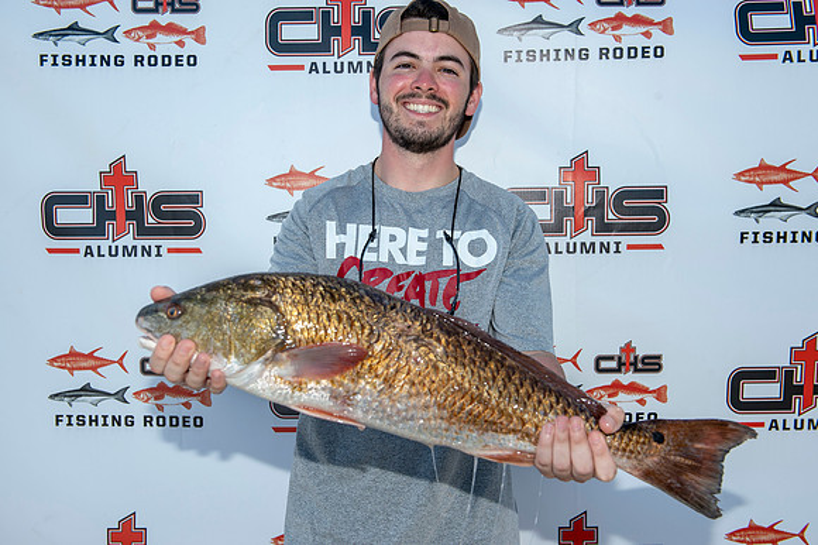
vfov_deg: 33.4
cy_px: 272
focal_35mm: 40
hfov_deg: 48.5
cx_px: 409
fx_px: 908
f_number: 6.3
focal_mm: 40
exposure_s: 1/125
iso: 50
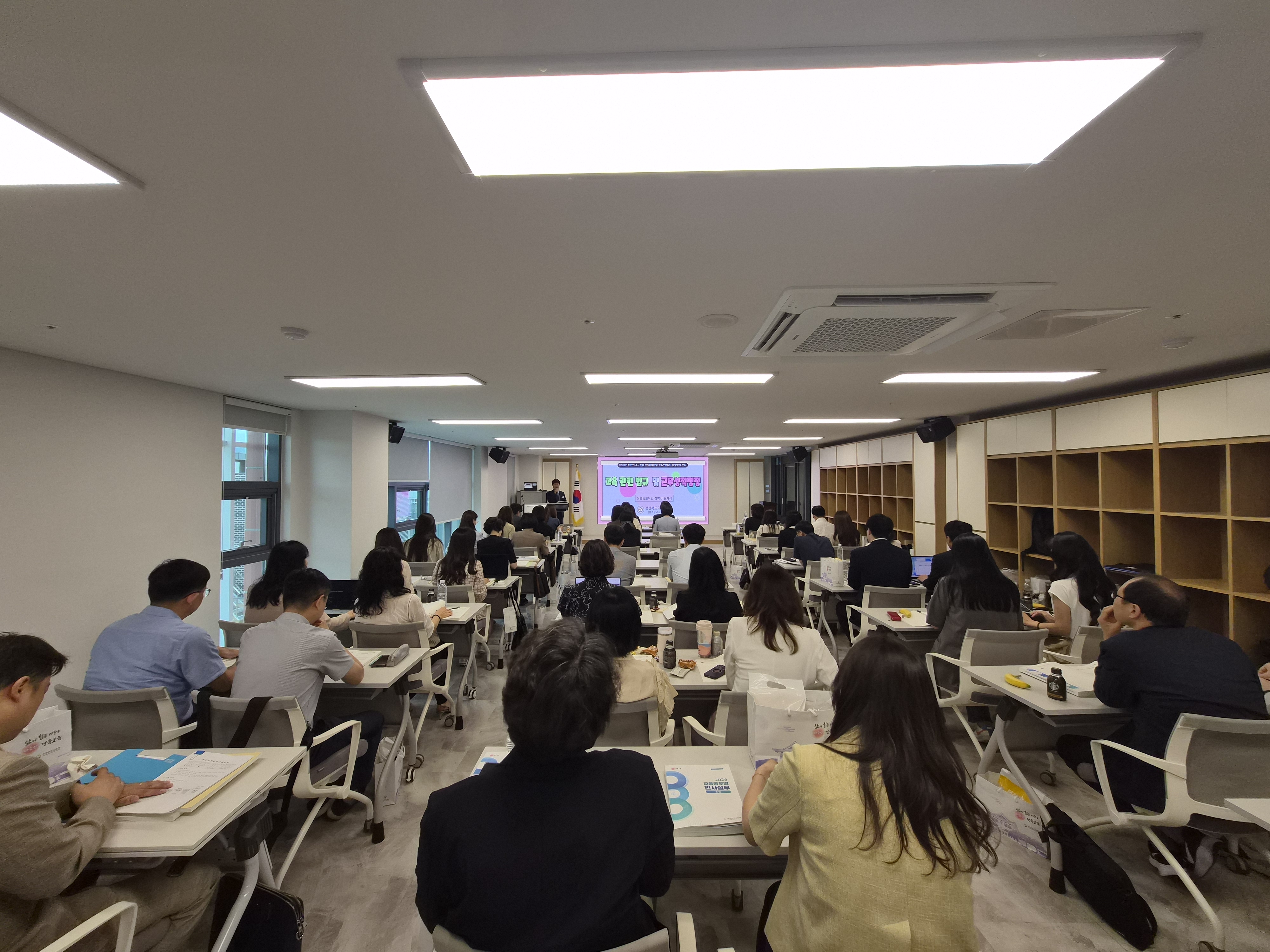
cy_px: 476
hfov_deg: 106.2
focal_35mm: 13
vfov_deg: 89.9
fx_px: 477
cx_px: 635
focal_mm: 1.7
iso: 32
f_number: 2.2
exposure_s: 1/94
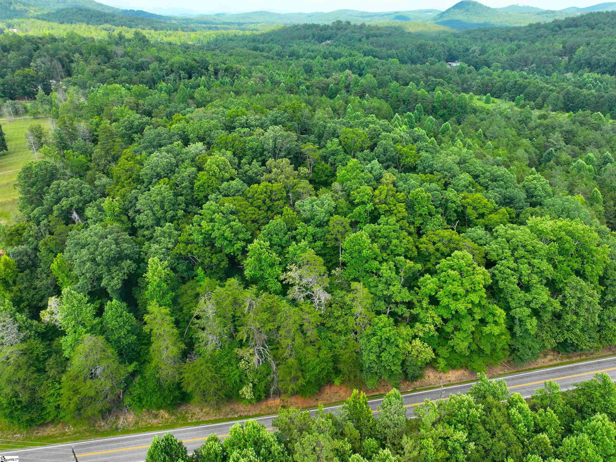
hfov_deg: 71.6
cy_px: 231
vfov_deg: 56.8
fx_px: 427
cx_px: 308
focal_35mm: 24
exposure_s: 1/100
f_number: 2.8
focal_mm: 12.29
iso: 200
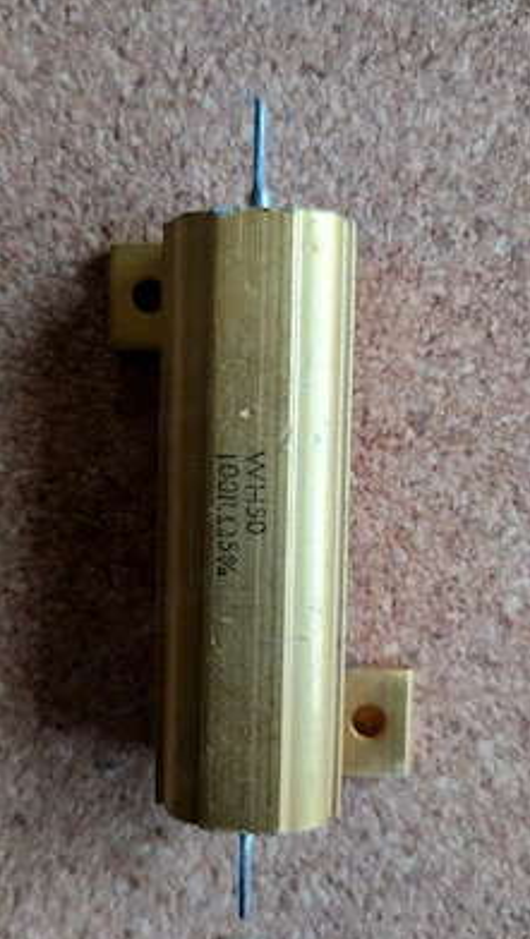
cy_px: 470
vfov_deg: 62.6
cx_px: 240
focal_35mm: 31
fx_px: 773
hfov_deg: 37.8
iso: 200
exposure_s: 1/100
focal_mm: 4.27
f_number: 1.8
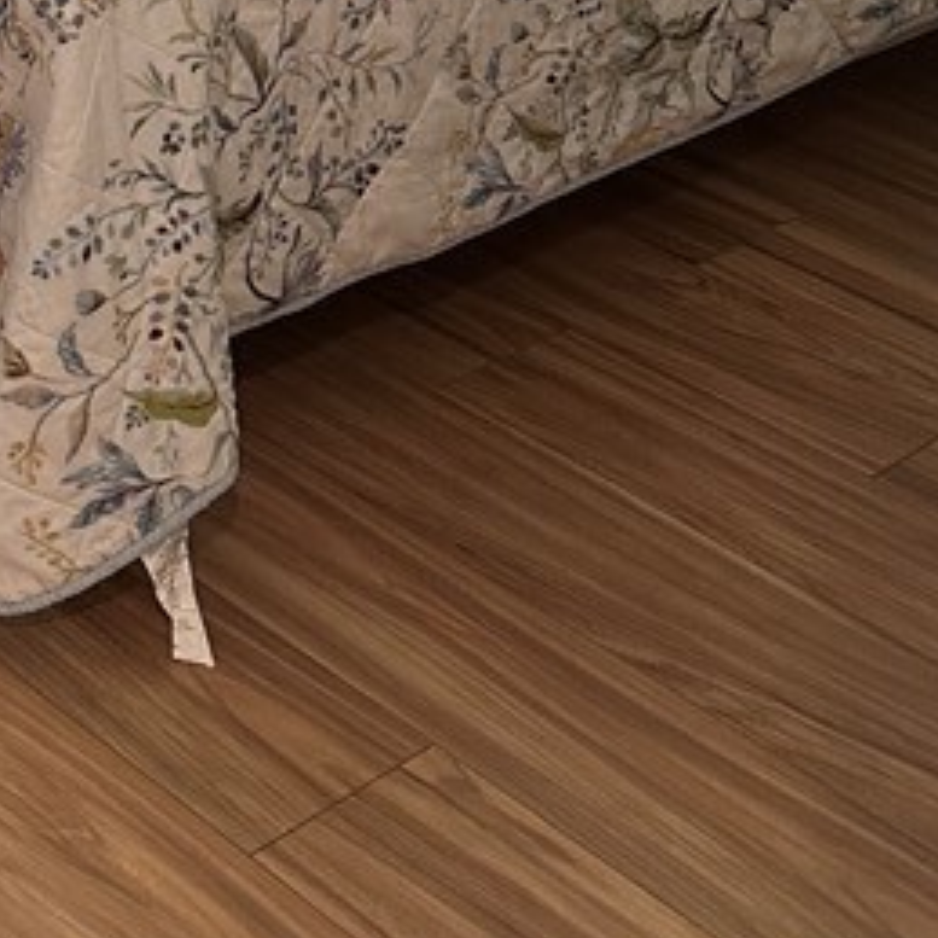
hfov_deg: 18.9
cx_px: -326
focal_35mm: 84
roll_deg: -3.4
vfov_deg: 18.1
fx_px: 2575
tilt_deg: -12.7
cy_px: -518
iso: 200
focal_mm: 6.86
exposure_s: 1/120
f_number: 1.78
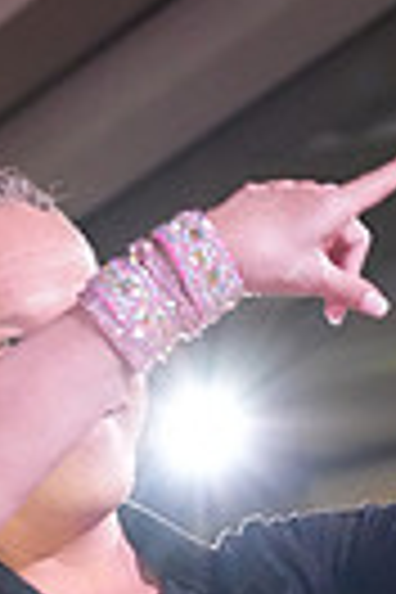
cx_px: -182
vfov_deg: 7.8
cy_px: 1053
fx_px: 4207
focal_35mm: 255
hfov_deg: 5.3
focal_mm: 58
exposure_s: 1/400
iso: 8000
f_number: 4.5
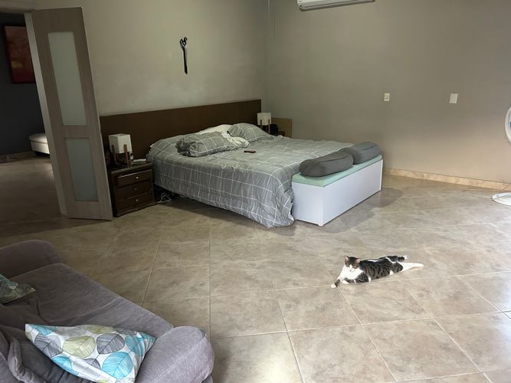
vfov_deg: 53.0
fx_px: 384
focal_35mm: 26
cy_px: 192
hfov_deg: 67.3
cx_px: 256
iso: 500
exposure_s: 1/40
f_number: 1.5
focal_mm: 5.7
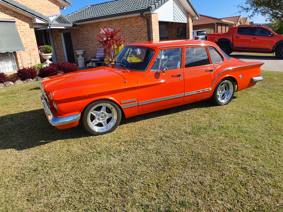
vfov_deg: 53.1
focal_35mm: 26
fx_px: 213
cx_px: 142
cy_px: 106
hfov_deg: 67.3
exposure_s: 1/1292
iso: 50
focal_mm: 4.3
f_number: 2.4
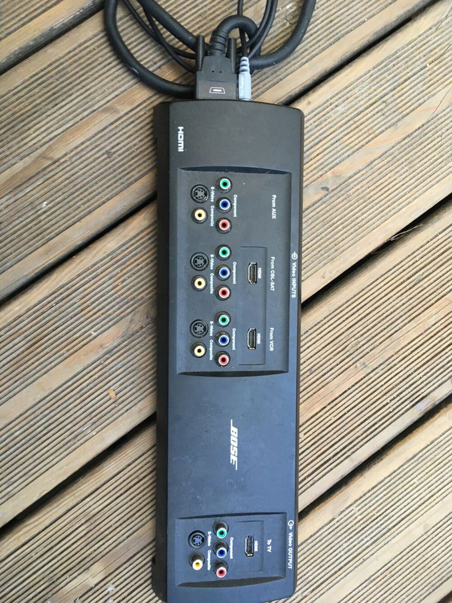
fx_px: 505
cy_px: 302
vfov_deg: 61.7
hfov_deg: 48.2
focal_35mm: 29
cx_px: 226
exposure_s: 1/33
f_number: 2.2
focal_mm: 4.15
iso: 125
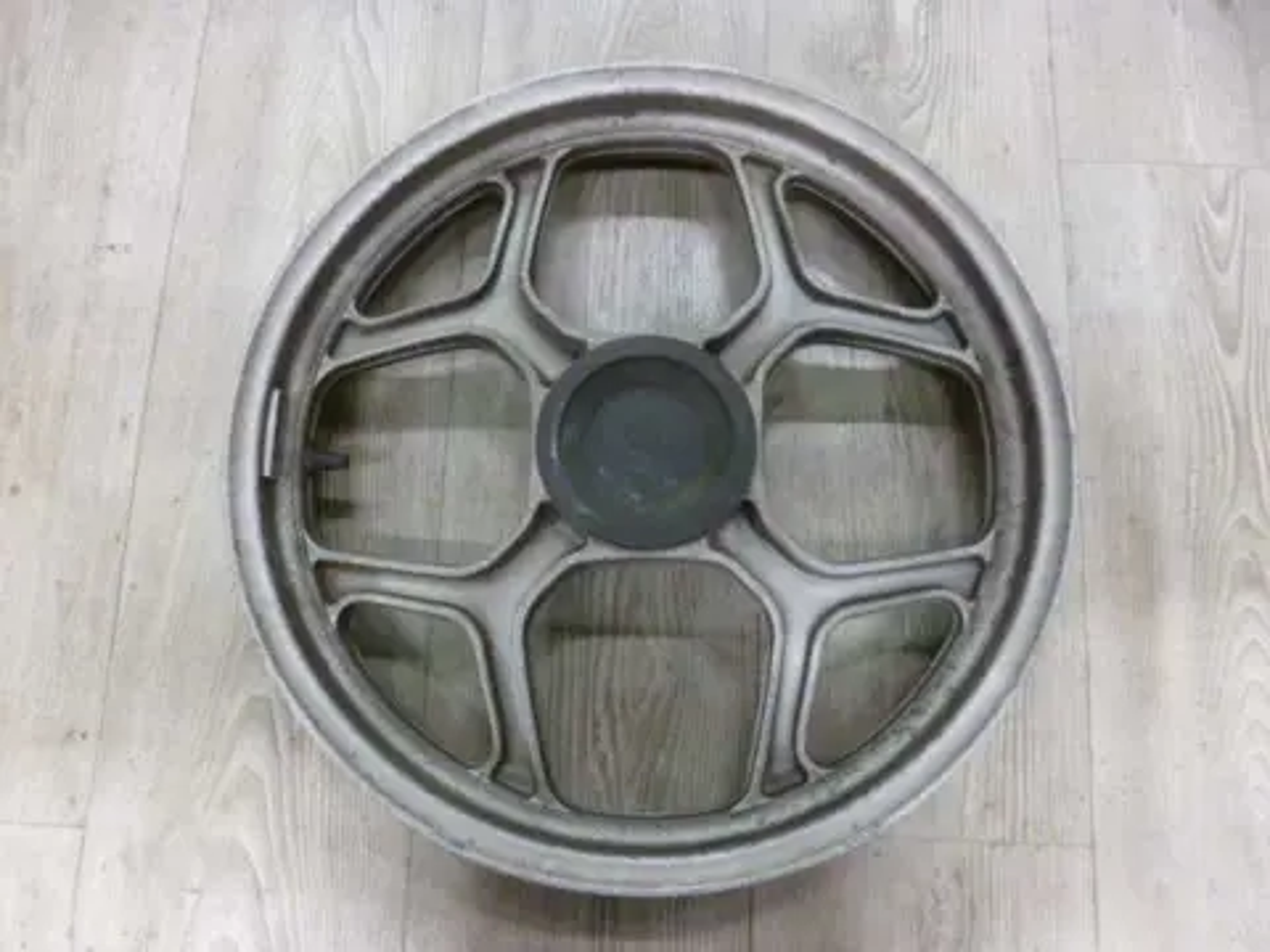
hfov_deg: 71.6
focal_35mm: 24
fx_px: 881
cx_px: 635
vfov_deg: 56.8
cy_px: 476
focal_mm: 4.3
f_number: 2.5
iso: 400
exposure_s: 1/20
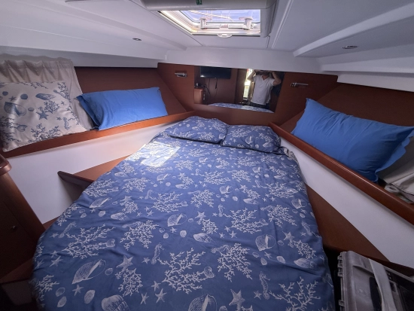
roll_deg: -3.2
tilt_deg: -29.8
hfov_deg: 102.0
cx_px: 207
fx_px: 168
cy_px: 156
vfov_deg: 85.7
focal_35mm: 14
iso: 125
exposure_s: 1/99
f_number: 2.2
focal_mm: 2.22
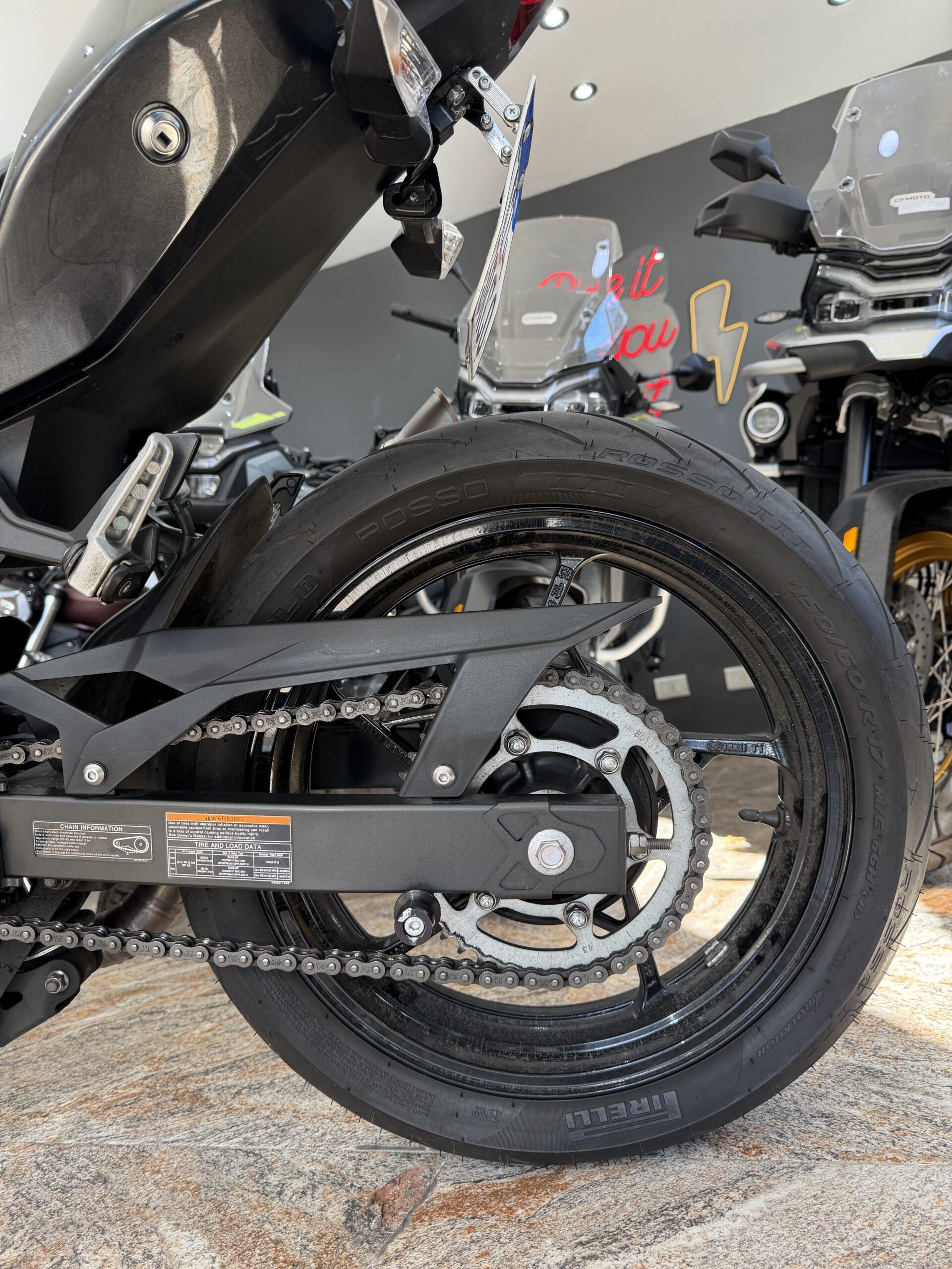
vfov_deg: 71.6
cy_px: 634
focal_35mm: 24
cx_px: 476
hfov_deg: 56.8
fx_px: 880
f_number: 1.78
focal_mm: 6.76
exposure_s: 1/148
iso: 125
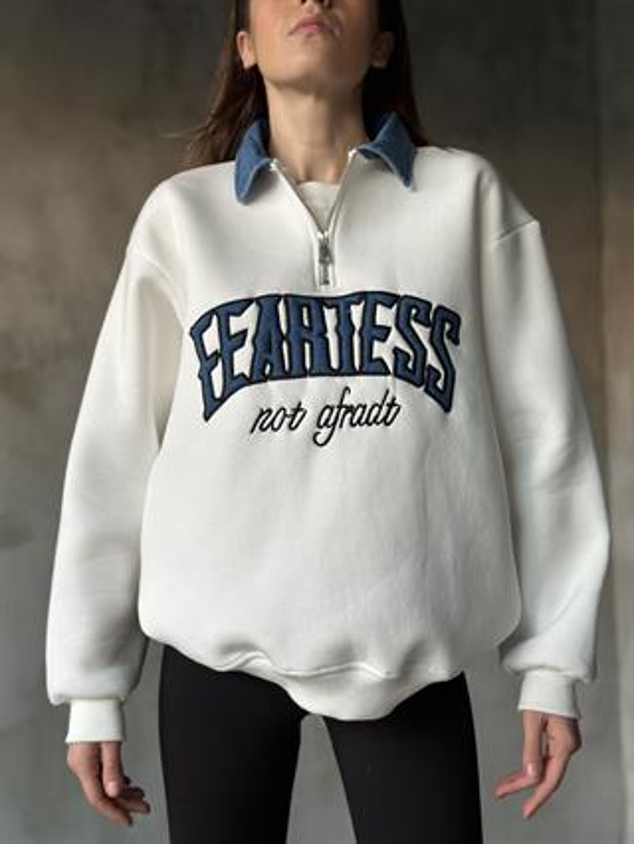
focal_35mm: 48
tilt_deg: +1.6
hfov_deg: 30.3
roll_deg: -0.4
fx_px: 1171
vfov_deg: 39.6
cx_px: 317
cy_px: 422
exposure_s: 1/60
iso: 125
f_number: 1.78
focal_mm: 6.86
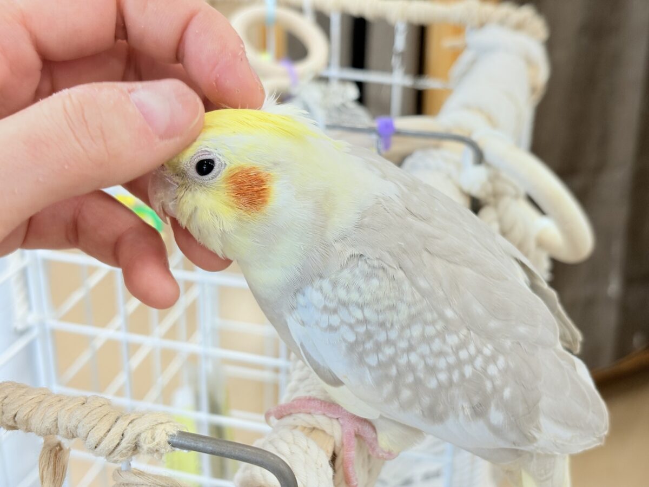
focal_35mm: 52
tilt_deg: -25.0
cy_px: 244
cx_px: 324
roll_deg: -0.1
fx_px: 975
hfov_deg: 36.8
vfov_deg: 28.0
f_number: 1.6
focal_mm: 5.96
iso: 40
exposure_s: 1/50
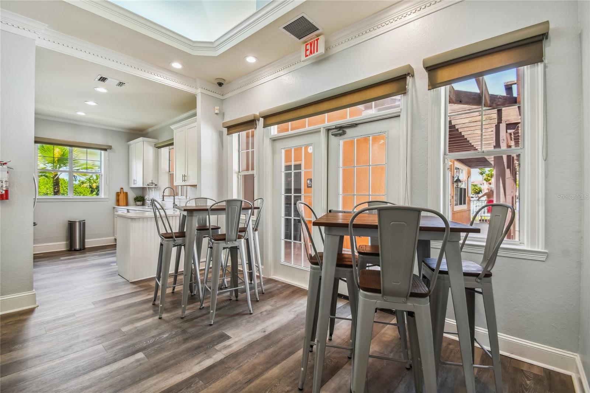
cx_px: 295
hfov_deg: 100.4
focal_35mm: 15
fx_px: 246
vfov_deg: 77.3
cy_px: 196
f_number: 7.1
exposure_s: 1/13
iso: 100
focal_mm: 10
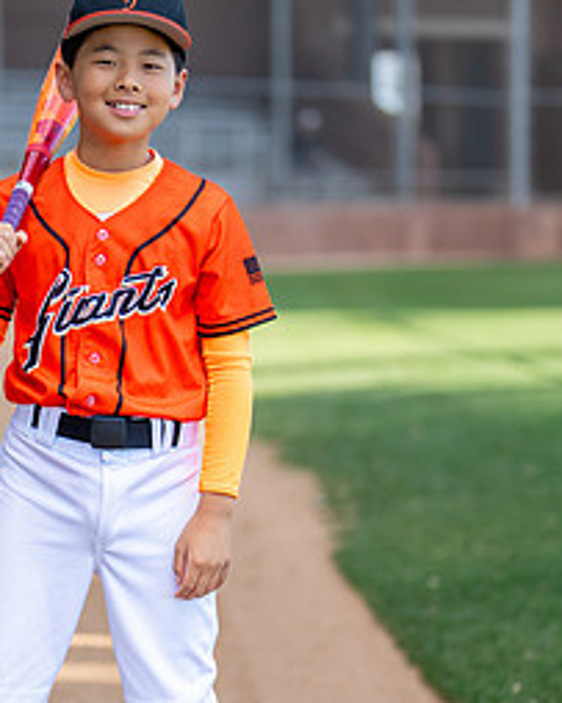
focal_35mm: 128
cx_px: 101
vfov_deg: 15.0
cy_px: 493
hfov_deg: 12.0
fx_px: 2663
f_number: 1.2
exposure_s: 1/2000
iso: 125
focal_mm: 50
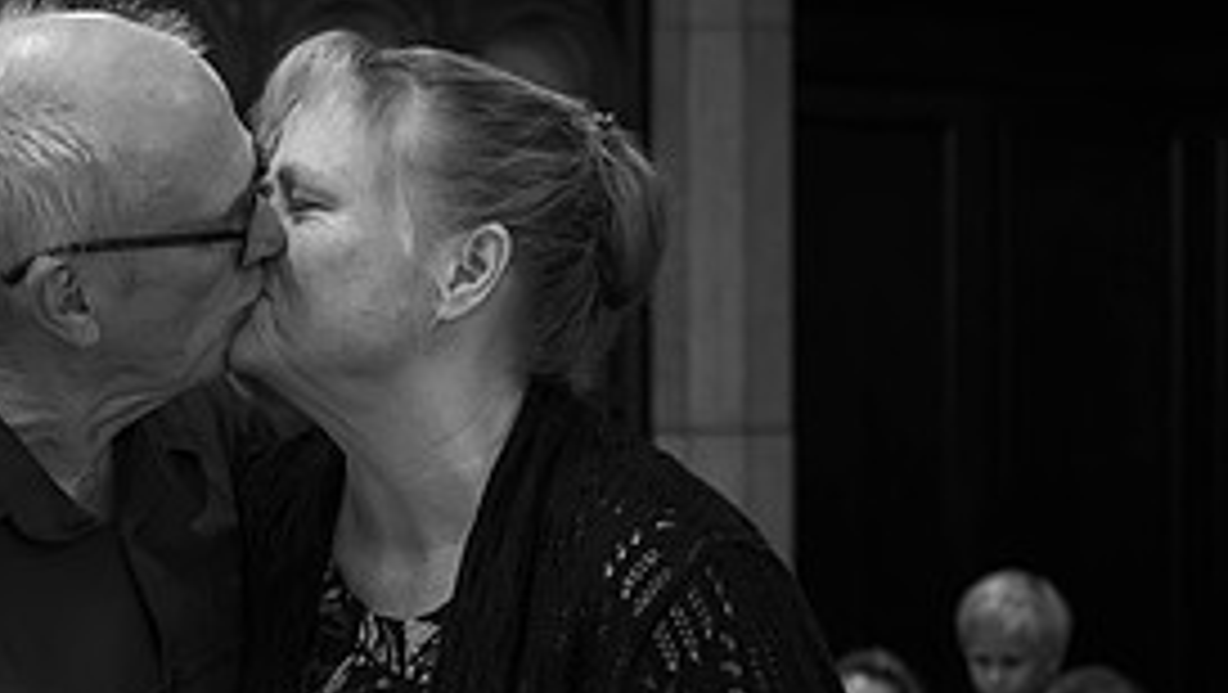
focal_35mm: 87
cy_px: 494
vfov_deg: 13.9
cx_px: 258
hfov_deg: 24.1
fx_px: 2835
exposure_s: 1/125
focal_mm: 29.5
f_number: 2.8
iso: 2500
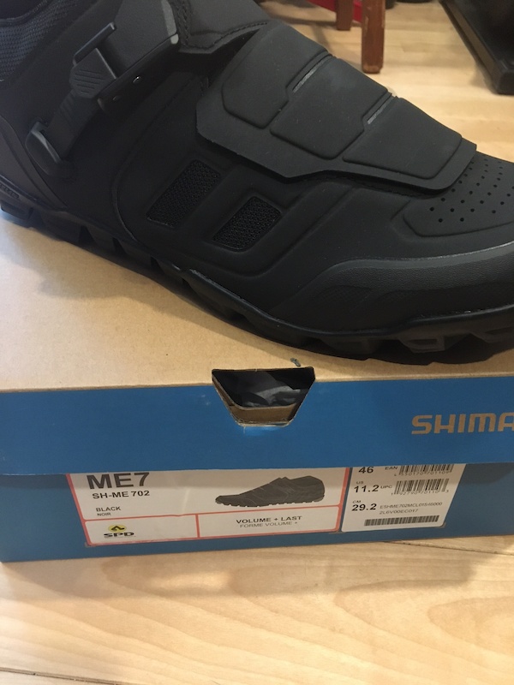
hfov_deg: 48.2
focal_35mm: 29
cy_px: 342
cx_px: 257
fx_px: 574
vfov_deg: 61.7
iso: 250
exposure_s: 1/15
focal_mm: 4.15
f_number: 2.2
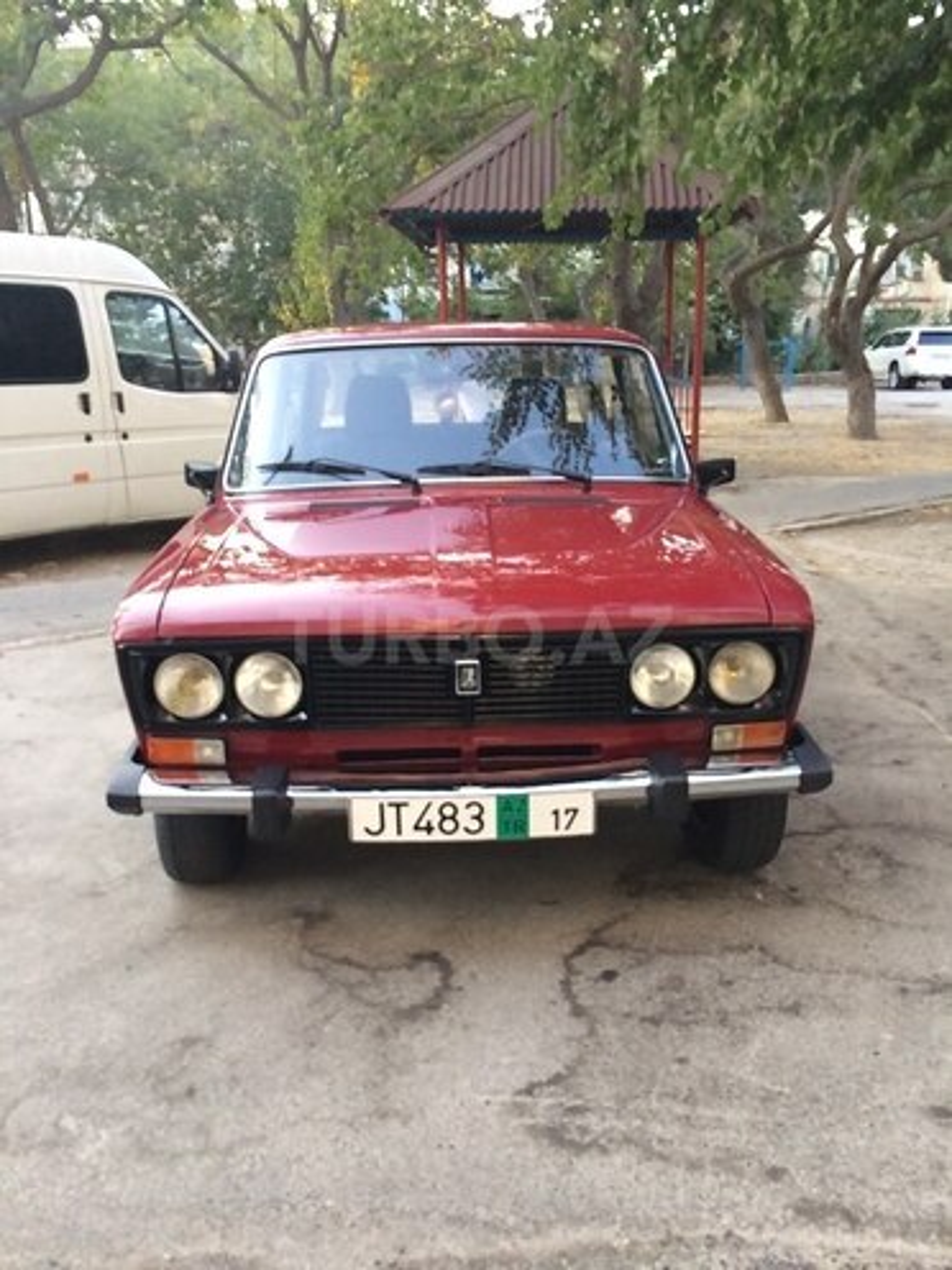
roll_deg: +0.7
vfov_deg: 61.7
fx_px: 1063
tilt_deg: -16.2
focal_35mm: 29
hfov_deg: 48.2
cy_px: 635
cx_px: 476
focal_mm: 4.15
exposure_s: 1/100
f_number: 2.2
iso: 160
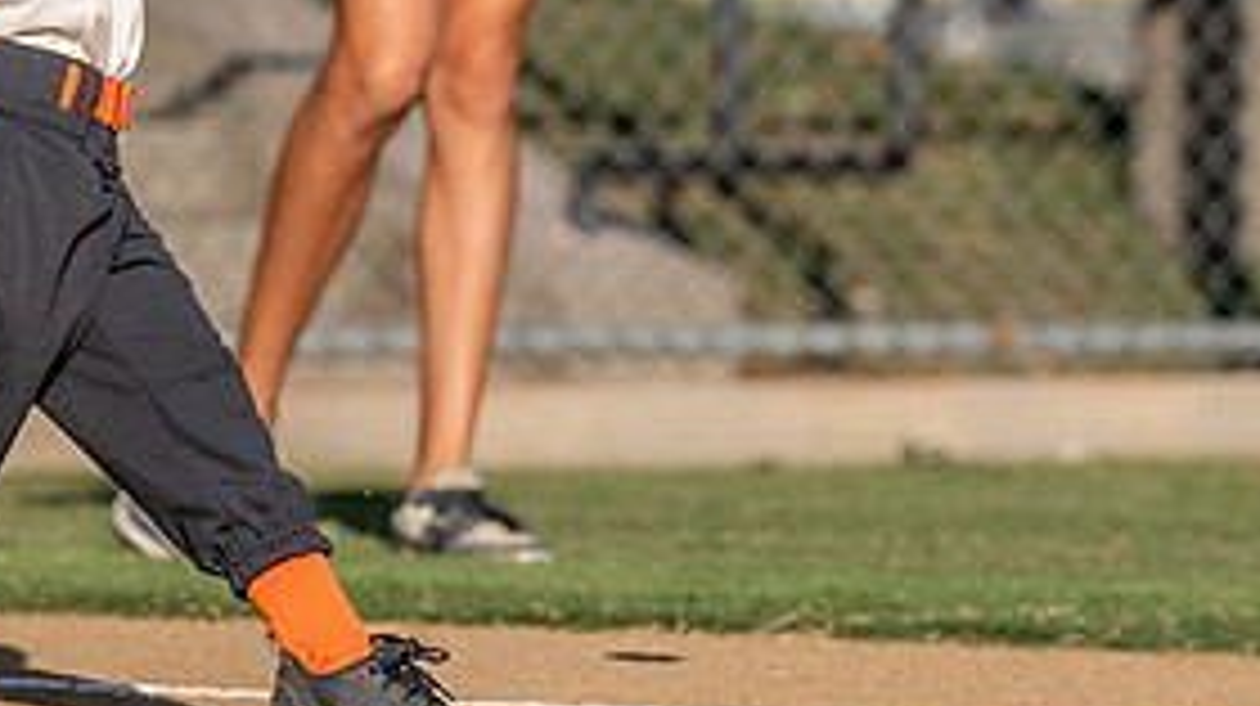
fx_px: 18095
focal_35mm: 542
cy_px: -193
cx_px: 292
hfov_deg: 4.0
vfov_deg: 2.2
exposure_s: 1/2500
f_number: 2.8
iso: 100
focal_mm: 135
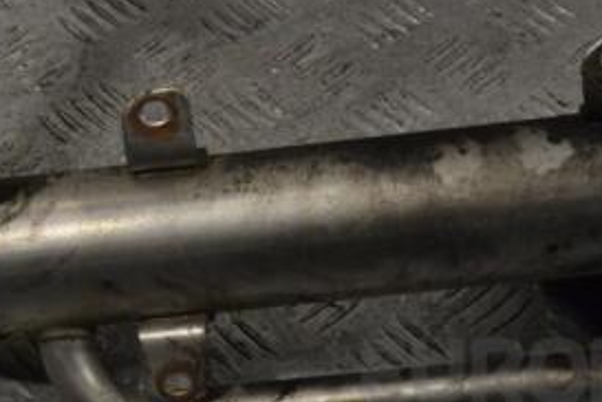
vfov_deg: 13.7
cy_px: 77
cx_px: 320
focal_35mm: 99
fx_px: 1655
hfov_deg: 20.6
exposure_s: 1/400
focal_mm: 30
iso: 3200
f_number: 10
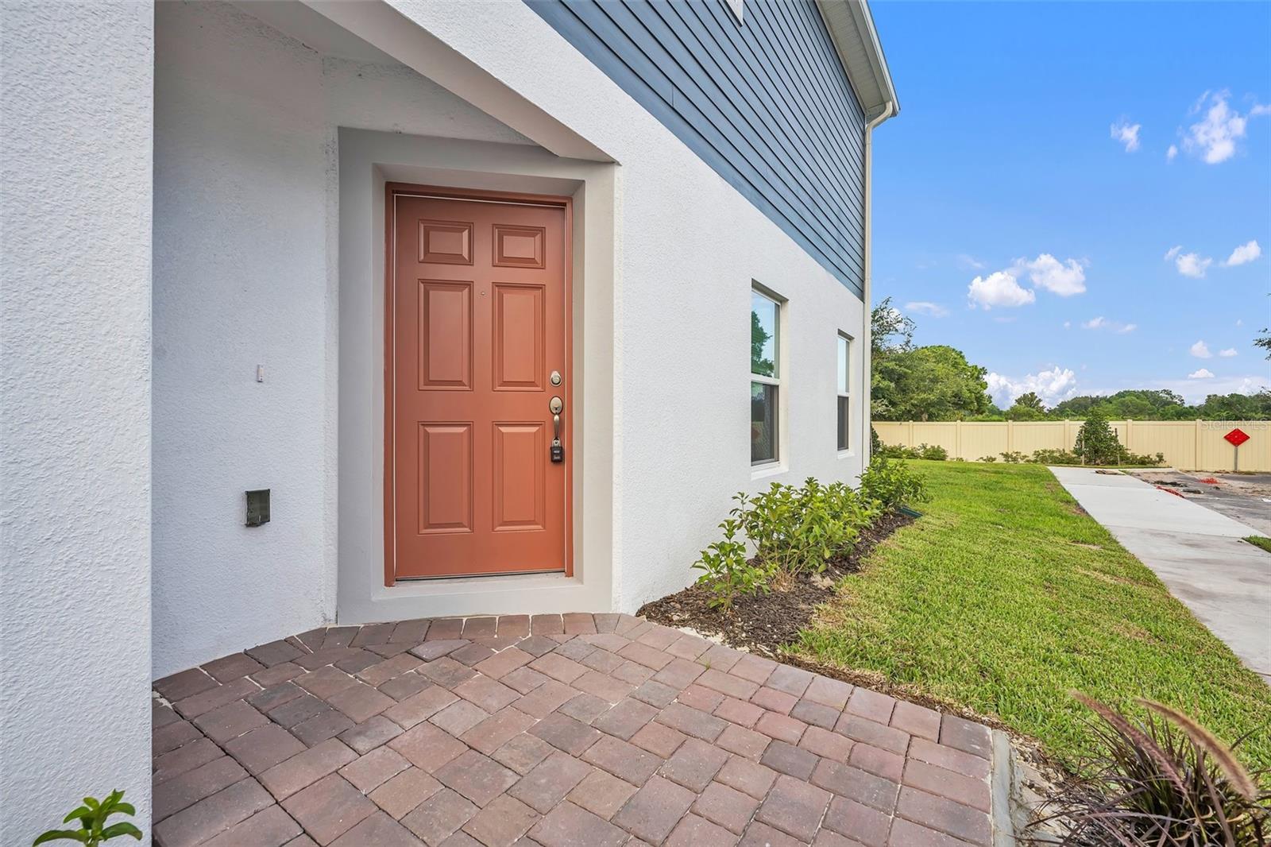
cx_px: 636
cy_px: 424
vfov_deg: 77.3
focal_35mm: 15
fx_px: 529
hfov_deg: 100.4
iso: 400
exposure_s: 1/200
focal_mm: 15
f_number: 8
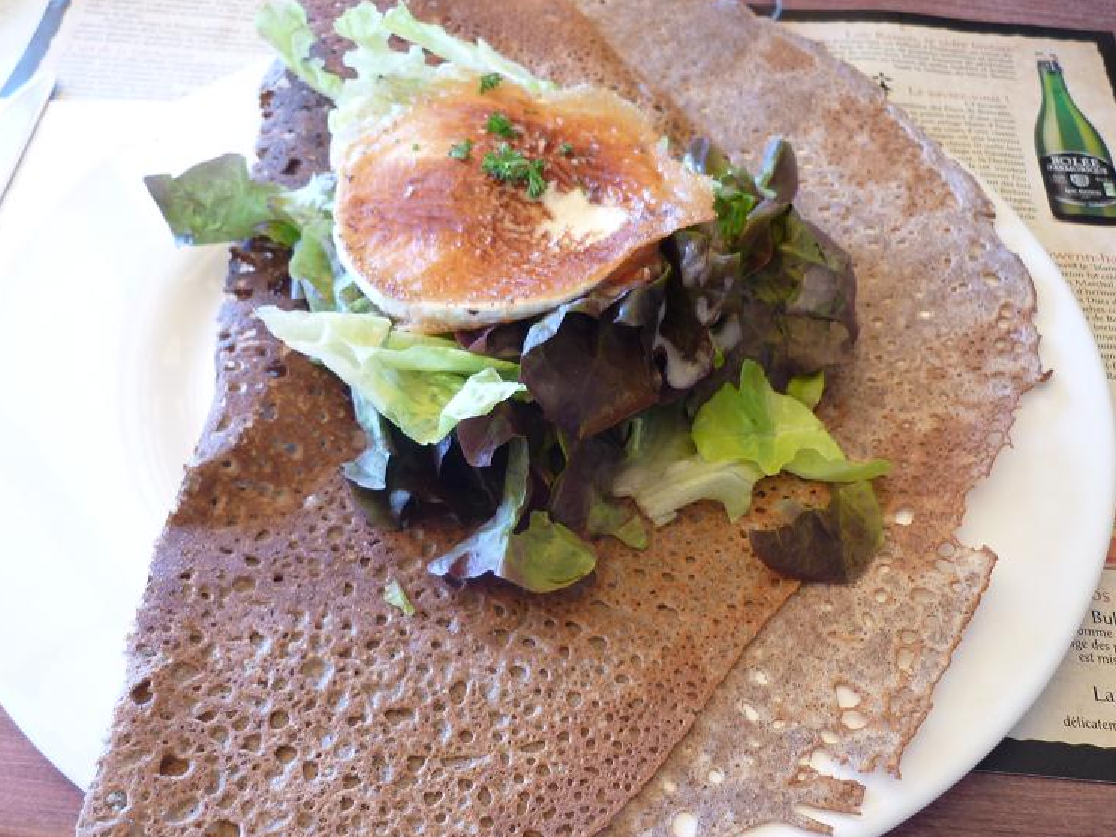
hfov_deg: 53.9
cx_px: 566
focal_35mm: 34
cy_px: 419
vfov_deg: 41.8
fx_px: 1096
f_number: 2.8
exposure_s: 1/30
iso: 100
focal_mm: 5.5
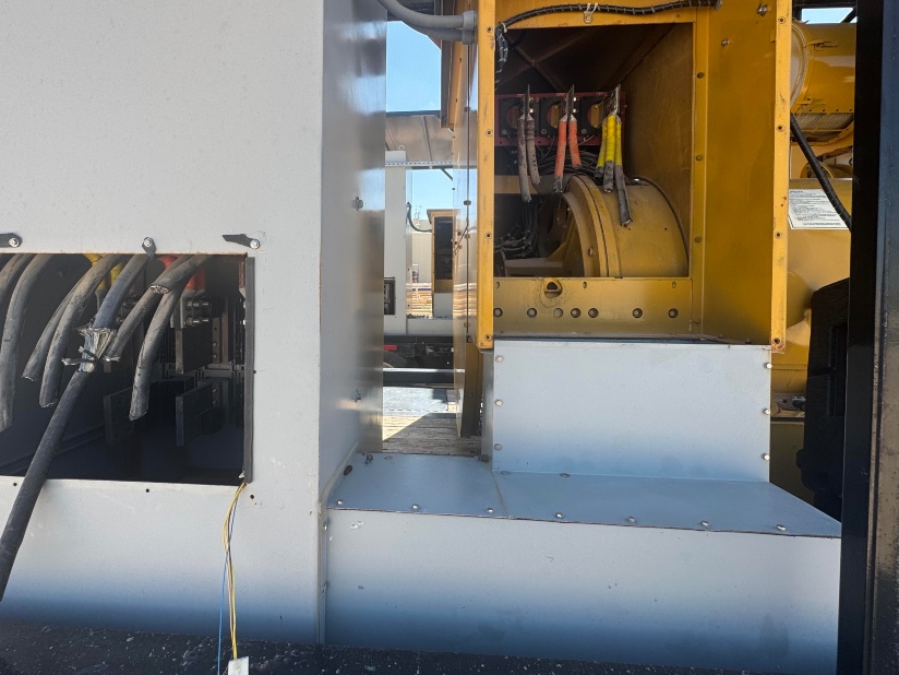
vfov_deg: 74.4
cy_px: 297
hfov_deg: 90.8
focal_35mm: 17
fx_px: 442
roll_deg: -0.4
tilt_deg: -5.2
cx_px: 409
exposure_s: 1/518
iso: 40
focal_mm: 2.22
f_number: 2.2
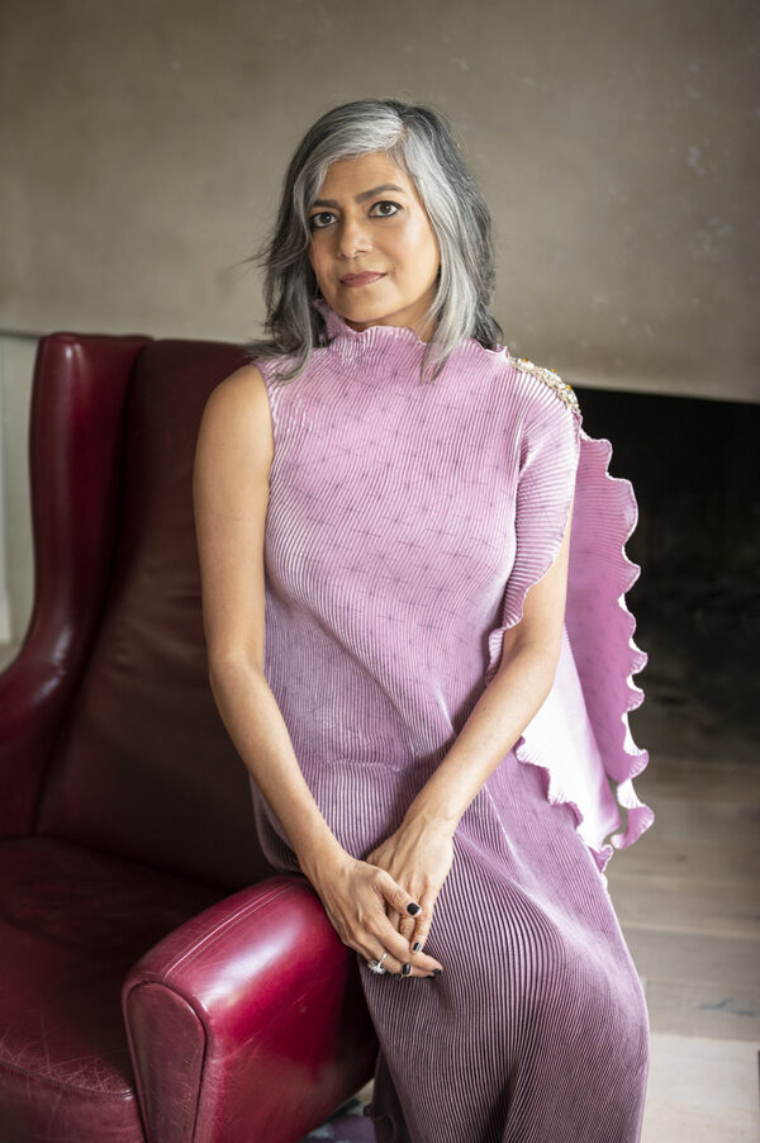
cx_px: 380
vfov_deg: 34.5
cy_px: 572
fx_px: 1839
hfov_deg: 23.3
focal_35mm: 58
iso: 1000
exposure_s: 1/100
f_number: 3.2
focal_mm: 58
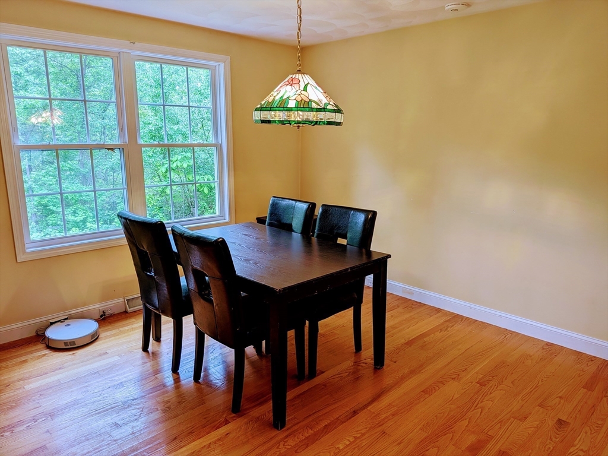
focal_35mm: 24
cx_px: 304
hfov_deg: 71.6
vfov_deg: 56.8
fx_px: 422
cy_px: 228
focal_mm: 4.53
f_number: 1.7
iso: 37
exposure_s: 1/30
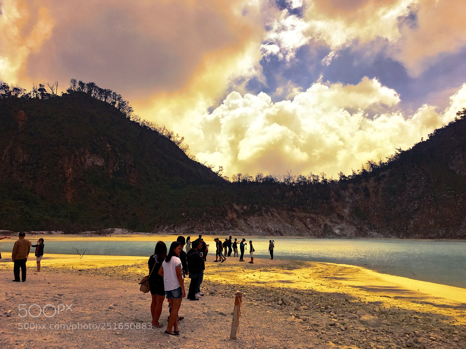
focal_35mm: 29
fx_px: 390
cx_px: 233
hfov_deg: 61.7
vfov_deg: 48.2
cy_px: 174
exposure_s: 1/4274
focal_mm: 4.15
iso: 25
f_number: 2.2
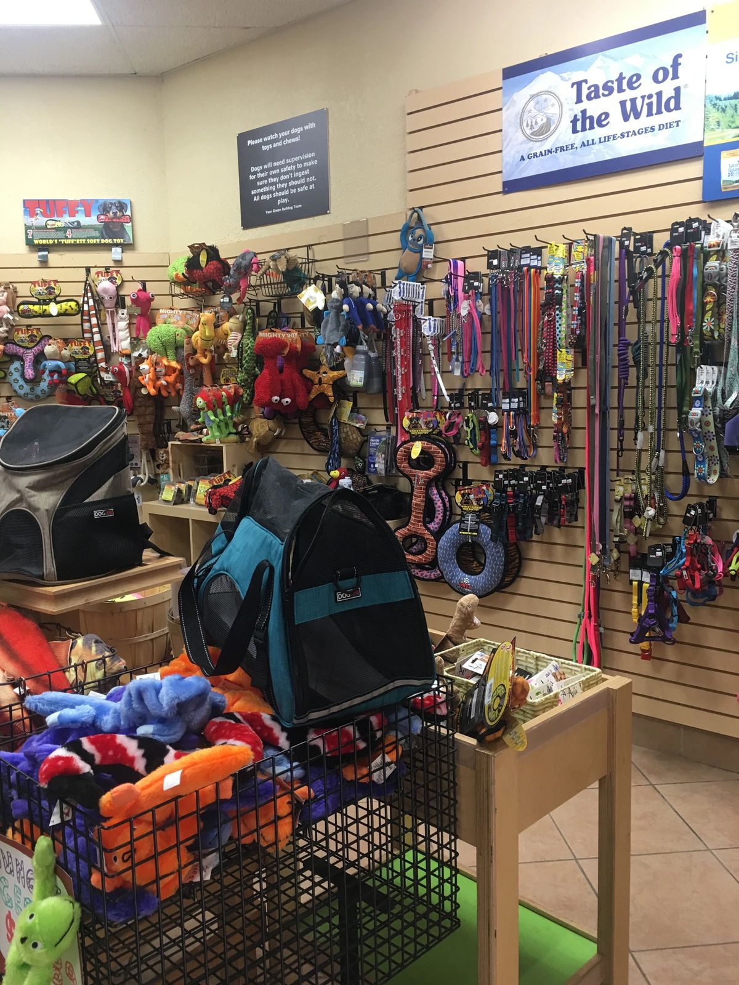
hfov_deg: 48.2
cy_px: 492
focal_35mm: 29
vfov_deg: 61.7
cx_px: 370
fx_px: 825
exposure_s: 1/15
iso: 40
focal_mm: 4.15
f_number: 2.2
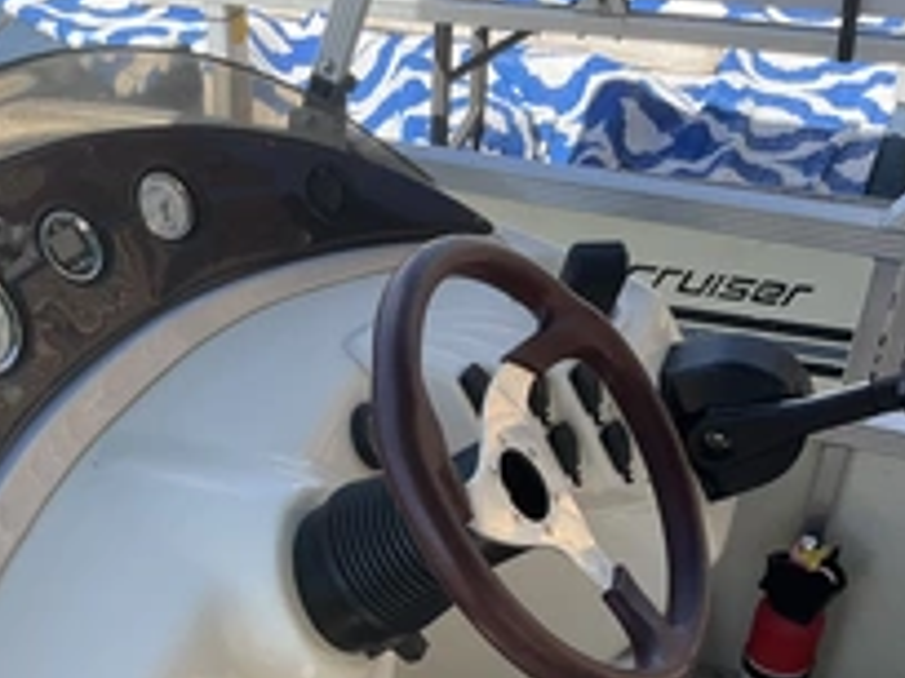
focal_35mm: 57
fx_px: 1490
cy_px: 638
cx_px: 311
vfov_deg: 24.7
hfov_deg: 33.5
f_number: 1.8
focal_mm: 3
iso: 25
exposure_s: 1/642
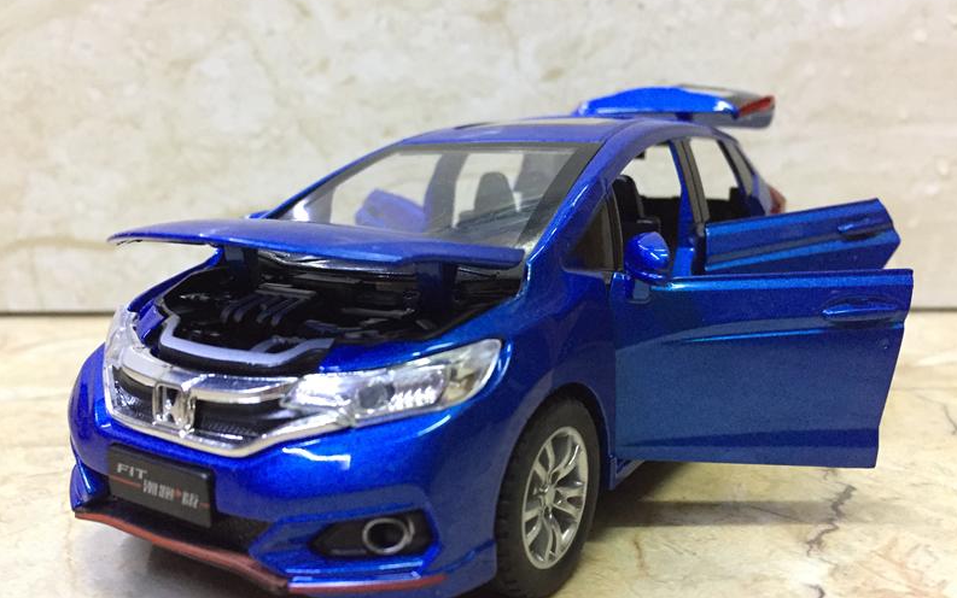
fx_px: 809
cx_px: 480
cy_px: 324
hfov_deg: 61.2
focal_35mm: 31
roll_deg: -0.9
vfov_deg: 40.6
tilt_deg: -11.7
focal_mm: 4.15
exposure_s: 1/17
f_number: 2.2
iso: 320
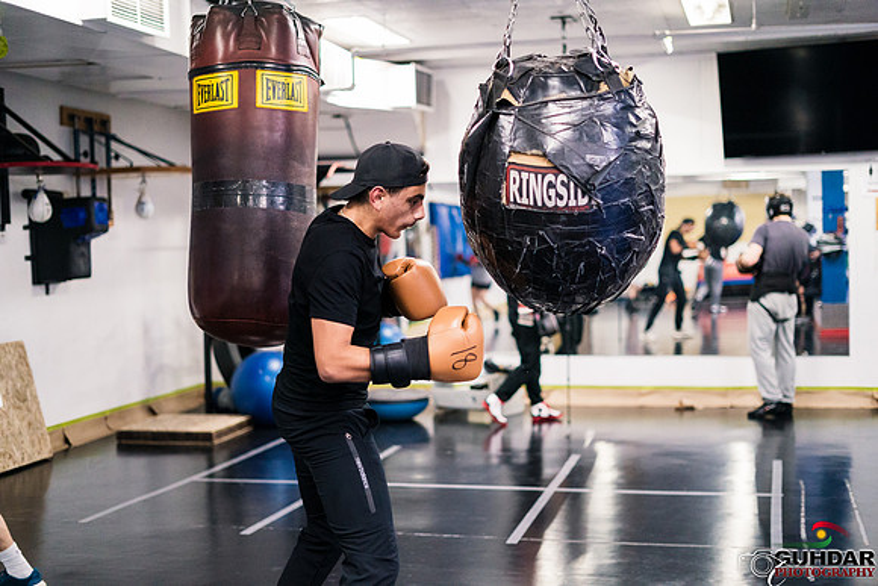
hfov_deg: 39.6
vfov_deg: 27.0
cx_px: 439
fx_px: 1220
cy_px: 293
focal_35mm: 50
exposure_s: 1/640
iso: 6400
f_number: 1.8
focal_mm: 50
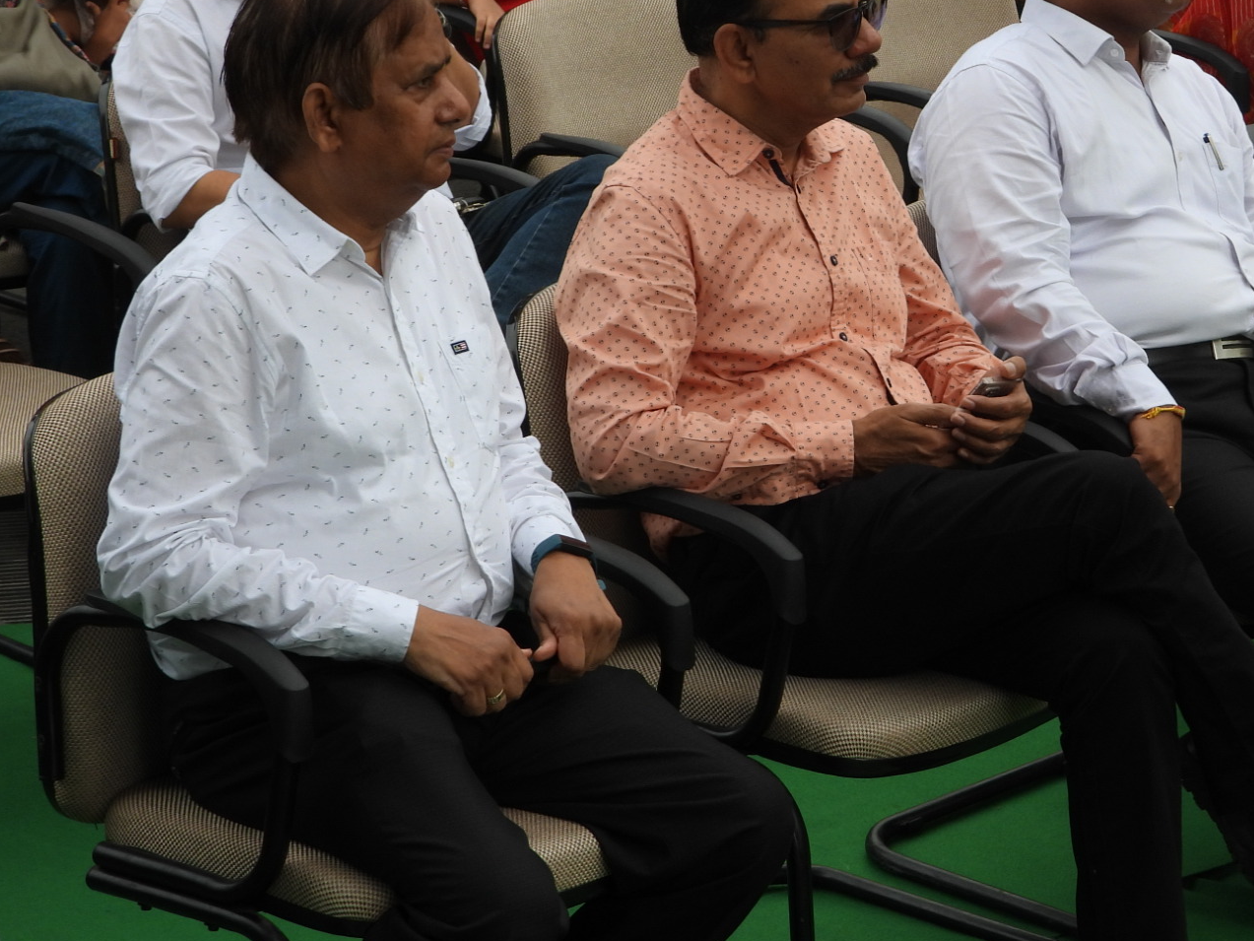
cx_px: 1006
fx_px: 4203
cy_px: 344
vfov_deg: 12.8
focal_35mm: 116
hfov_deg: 16.8
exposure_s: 1/800
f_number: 3.5
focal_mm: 11.7
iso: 100
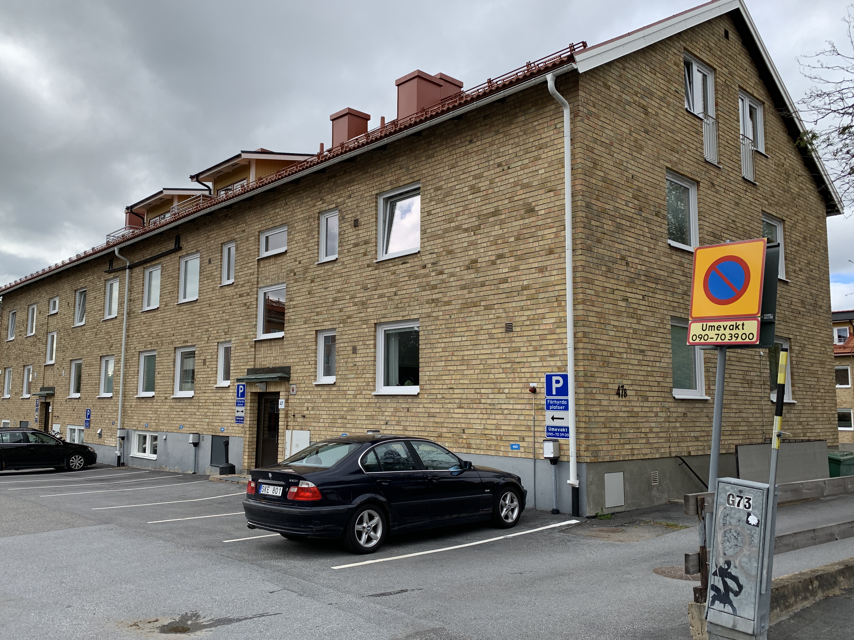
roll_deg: +0.2
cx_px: 394
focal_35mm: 29
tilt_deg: +9.0
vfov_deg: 48.2
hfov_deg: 61.6
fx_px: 715
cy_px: 330
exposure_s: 1/1427
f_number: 1.8
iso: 25
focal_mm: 4.25
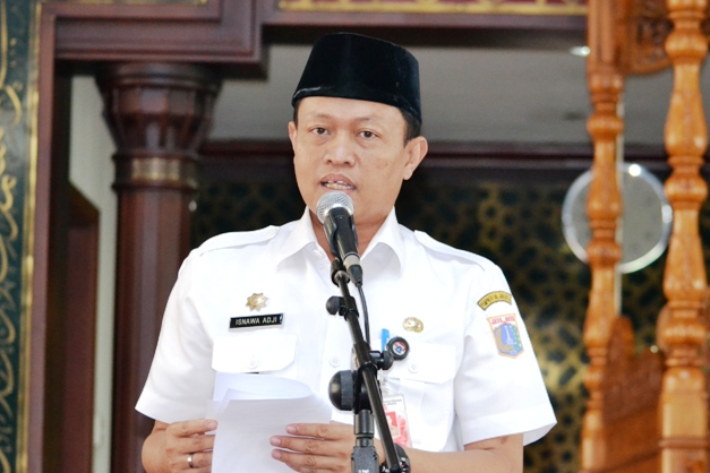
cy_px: 274
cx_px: 361
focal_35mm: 176
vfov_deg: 7.8
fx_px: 3471
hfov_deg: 11.7
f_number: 4.5
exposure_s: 1/60
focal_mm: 92
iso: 2500
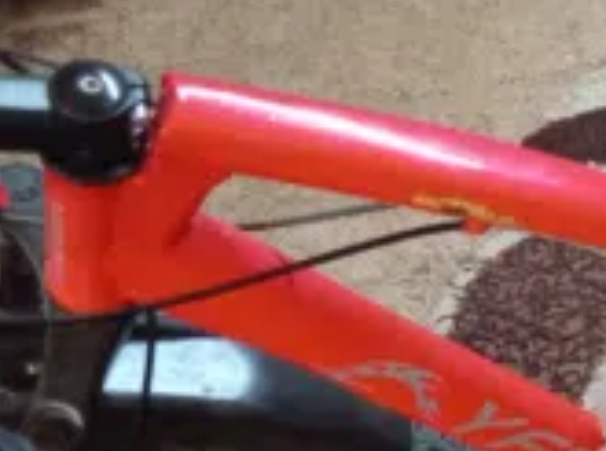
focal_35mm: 105
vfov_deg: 13.8
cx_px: 779
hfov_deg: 17.6
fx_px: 1834
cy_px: 451
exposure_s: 1/16.7
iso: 1837
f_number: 1.8
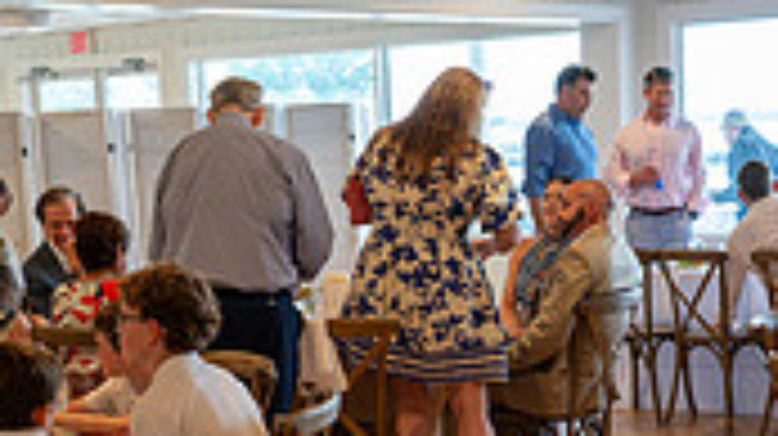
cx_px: 494
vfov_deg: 13.6
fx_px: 1793
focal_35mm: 87
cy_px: 461
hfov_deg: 24.4
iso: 720
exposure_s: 1/160
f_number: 2.8
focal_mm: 24
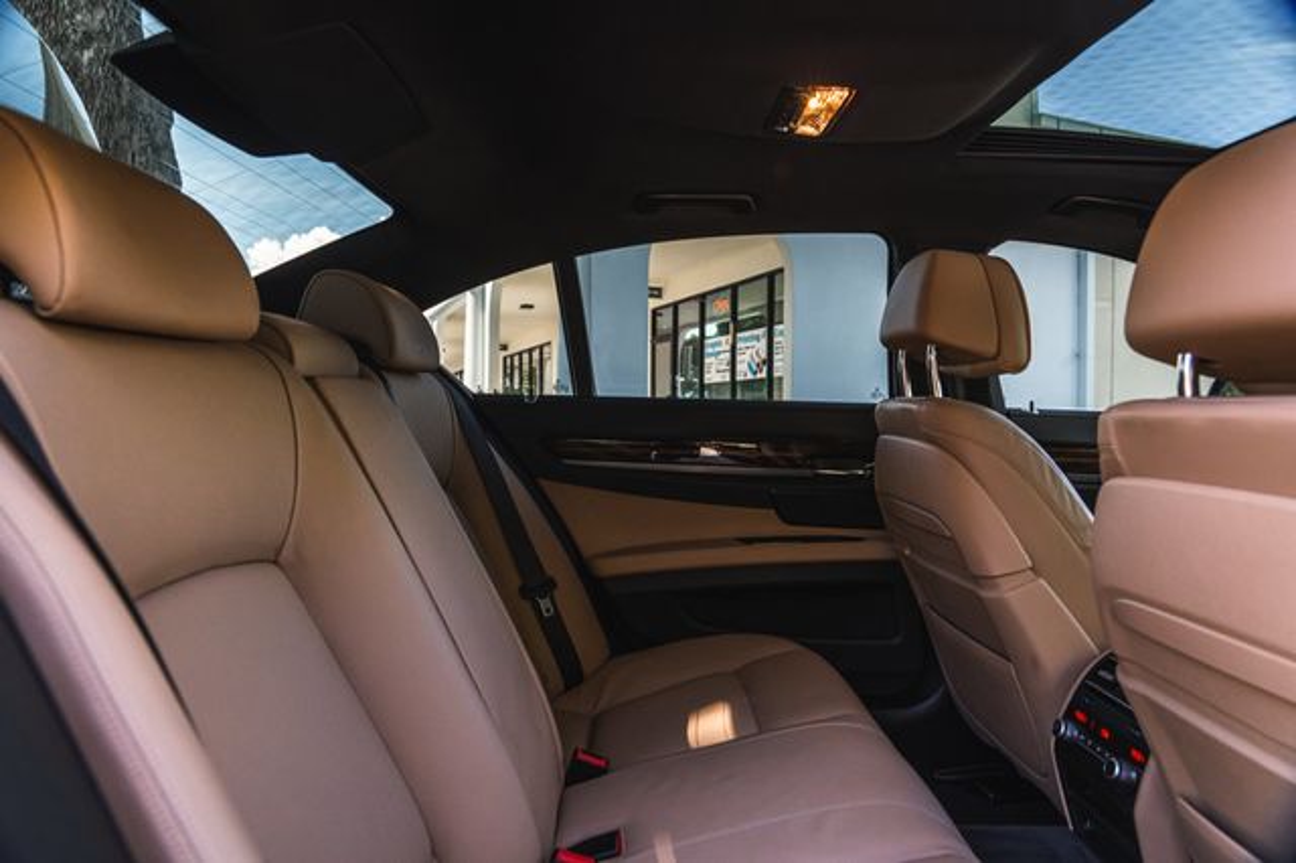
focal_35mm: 24
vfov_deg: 53.1
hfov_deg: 73.8
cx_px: 648
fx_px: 864
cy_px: 432
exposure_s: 1/50
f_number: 5.6
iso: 640
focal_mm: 24
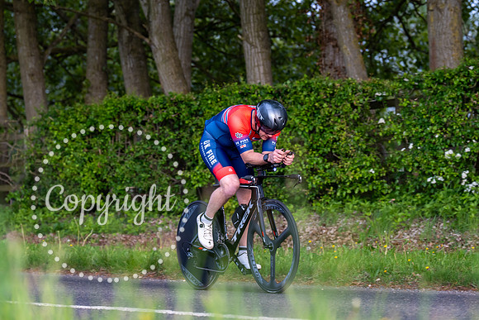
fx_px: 2096
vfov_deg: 8.7
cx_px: 264
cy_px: 144
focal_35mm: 157
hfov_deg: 13.0
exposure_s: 1/800
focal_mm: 143
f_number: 4
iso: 1250
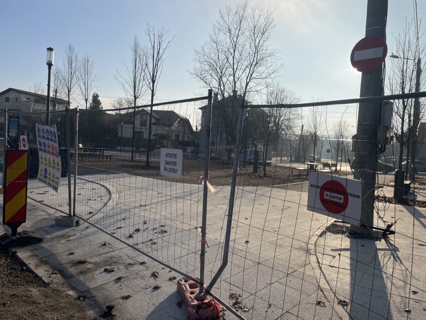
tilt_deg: -0.7
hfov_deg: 67.3
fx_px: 320
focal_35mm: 26
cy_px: 160
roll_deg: -1.0
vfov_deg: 53.1
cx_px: 213
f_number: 1.6
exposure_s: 1/7299
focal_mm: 4.2
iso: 32
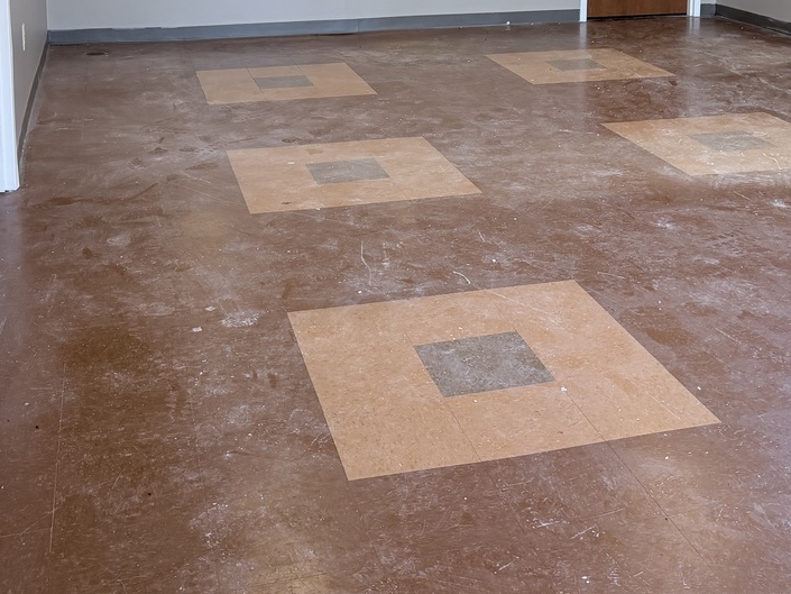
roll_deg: -0.4
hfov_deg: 38.8
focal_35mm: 49
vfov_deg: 28.0
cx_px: 454
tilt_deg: -8.8
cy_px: 8
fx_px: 1120
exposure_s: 1/224
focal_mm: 6.76
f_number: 1.78
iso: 160
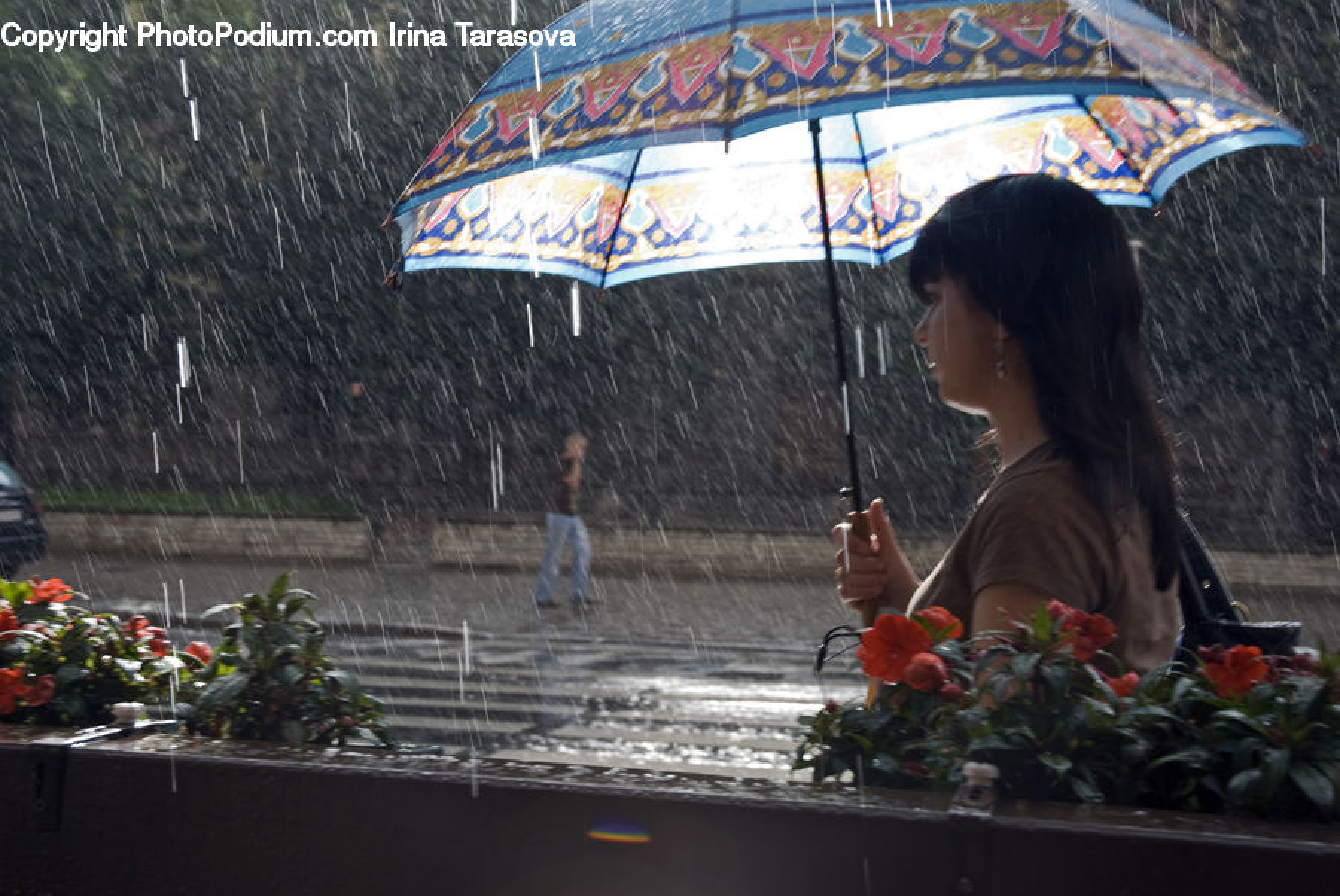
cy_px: 448
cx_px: 670
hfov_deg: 41.1
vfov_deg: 28.1
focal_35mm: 48
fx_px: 1788
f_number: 7.1
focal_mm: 32
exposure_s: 1/125
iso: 100
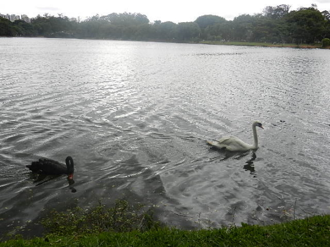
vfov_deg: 48.2
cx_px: 165
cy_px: 124
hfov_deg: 61.7
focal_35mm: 29
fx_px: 276
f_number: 3.6
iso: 160
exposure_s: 1/640
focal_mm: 5.1
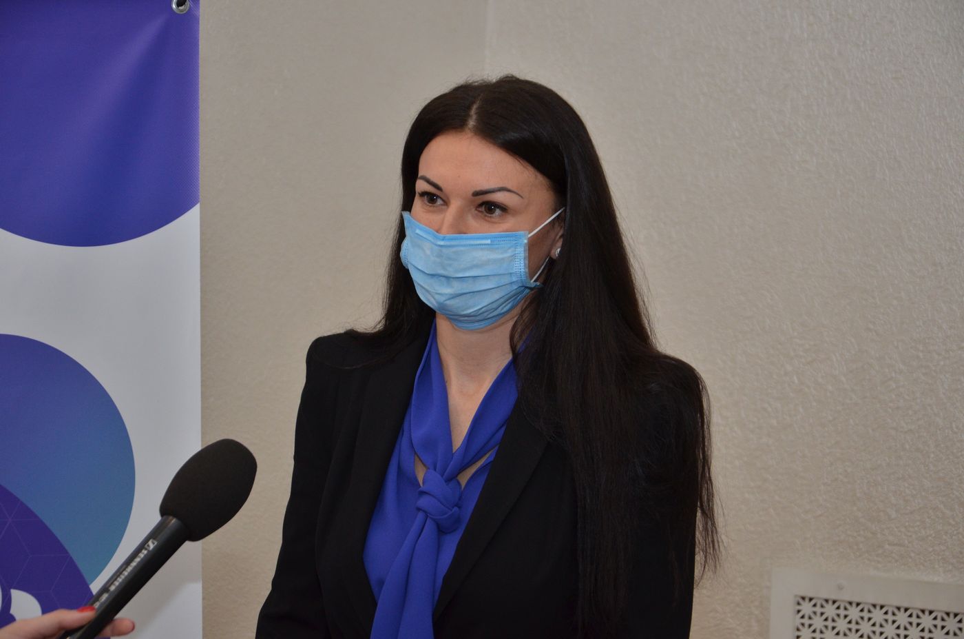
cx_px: 482
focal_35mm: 93
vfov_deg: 14.6
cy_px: 320
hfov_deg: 22.0
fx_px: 2485
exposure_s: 1/250
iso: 640
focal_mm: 62
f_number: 5.3
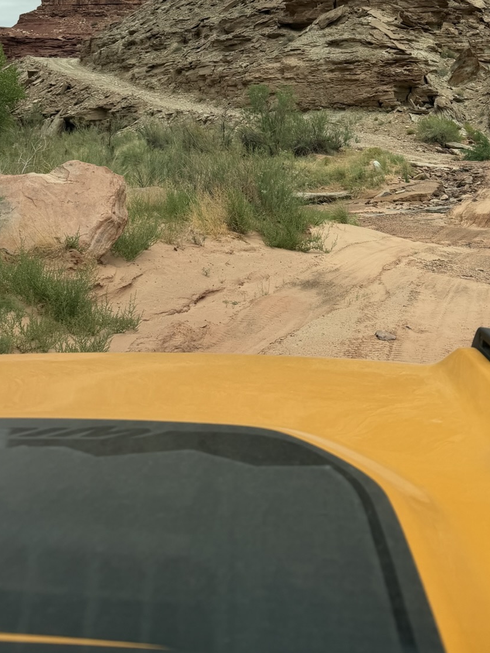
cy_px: 85
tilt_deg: +2.7
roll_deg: +0.4
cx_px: 385
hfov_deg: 32.7
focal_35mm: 43
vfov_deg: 41.0
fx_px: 812
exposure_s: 1/4405
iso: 80
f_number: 1.78
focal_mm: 6.76
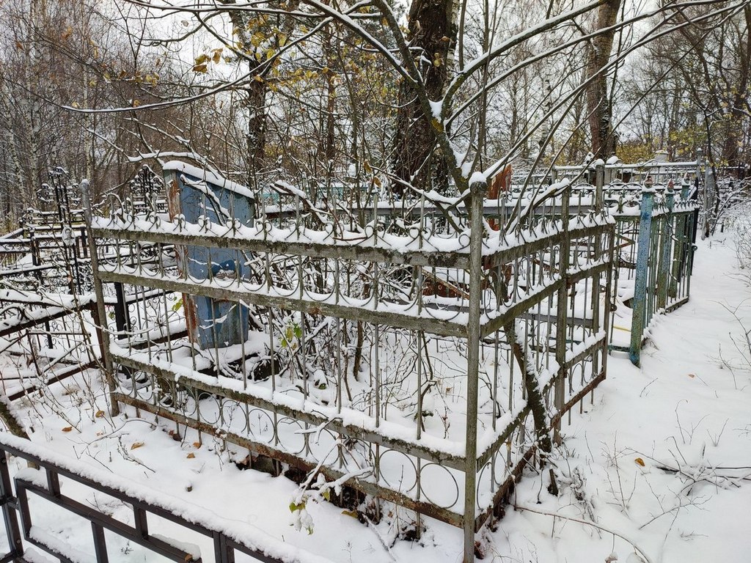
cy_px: 282
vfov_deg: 54.9
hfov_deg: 69.4
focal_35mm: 25
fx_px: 542
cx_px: 376
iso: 50
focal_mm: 6.04
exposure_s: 1/121
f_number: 1.9
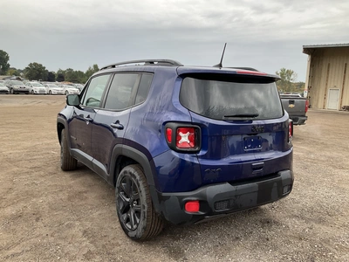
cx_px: 174
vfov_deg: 48.2
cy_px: 131
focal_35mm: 29
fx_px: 292
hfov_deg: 61.7
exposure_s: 1/297
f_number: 1.8
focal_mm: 3
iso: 25
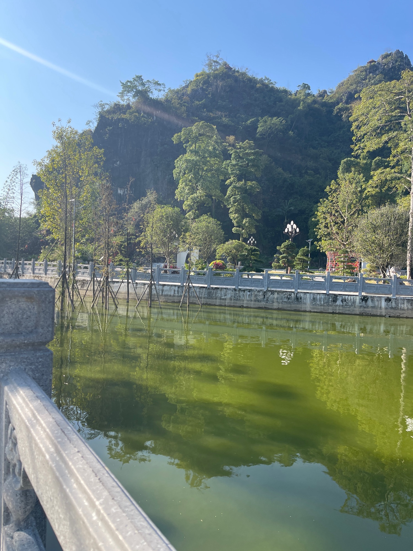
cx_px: 206
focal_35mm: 25
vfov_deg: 69.4
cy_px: 276
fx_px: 398
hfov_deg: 54.9
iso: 32
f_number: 1.6
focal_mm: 5.1
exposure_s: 1/1534
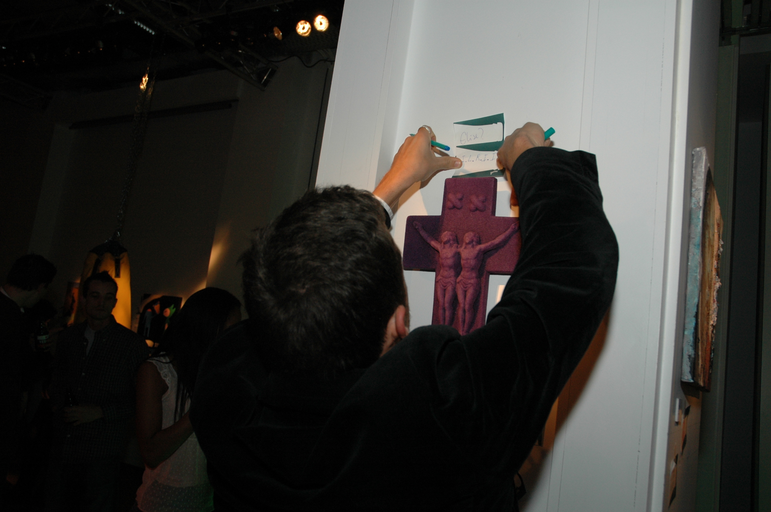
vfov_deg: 47.8
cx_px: 386
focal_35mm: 27
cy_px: 256
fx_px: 578
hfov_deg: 67.4
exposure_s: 1/60
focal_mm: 18
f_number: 5
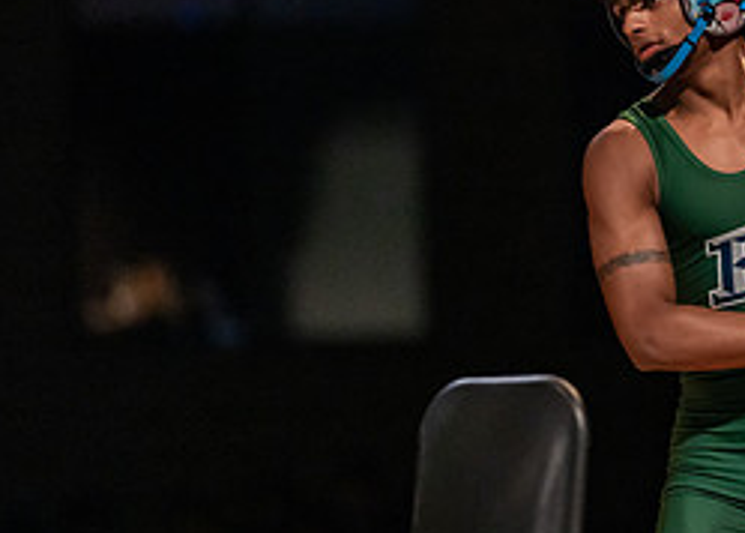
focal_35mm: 329
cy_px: 117
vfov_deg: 4.4
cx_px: 742
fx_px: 6963
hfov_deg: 6.1
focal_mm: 135
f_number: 1.8
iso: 2500
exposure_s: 1/400
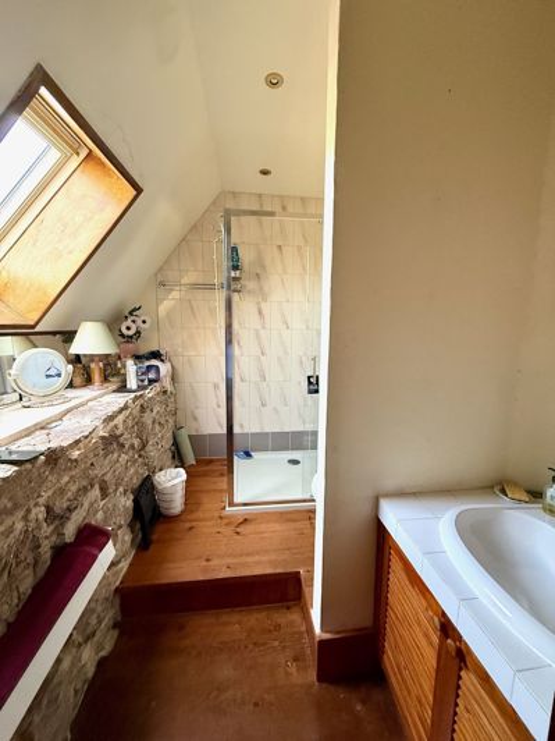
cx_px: 278
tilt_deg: -6.0
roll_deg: -0.2
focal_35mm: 14
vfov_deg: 102.1
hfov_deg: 85.7
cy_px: 370
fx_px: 299
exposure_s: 1/89
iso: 320
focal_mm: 2.22
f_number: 2.2
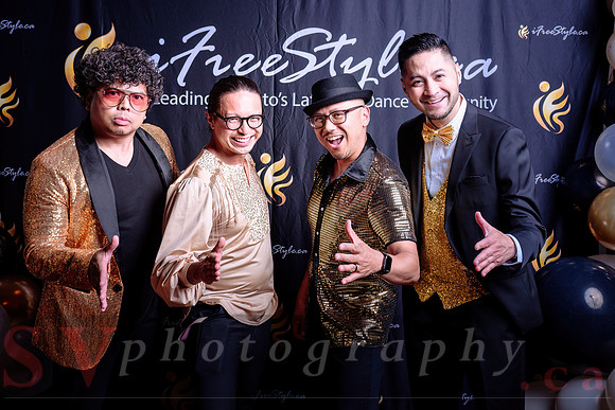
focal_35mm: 41
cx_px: 307
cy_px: 171
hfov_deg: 47.0
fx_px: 708
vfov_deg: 32.3
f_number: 4.5
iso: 125
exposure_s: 1/160
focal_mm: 34.5
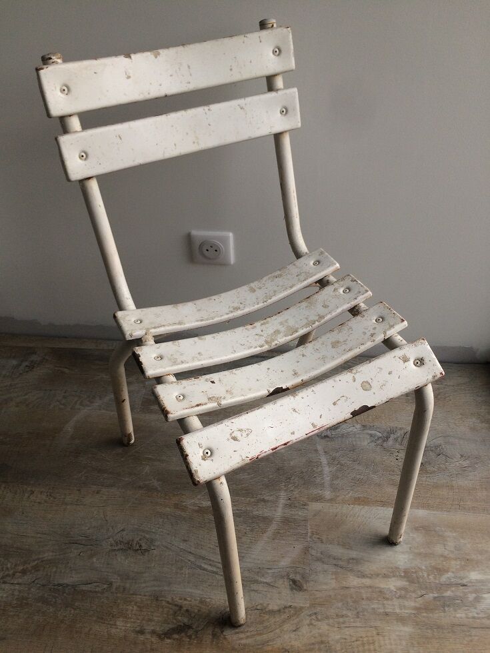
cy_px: 326
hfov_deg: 48.2
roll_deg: +1.7
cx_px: 245
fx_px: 547
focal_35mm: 29
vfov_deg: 61.7
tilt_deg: -44.6
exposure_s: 1/50
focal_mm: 4.15
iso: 40
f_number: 2.2
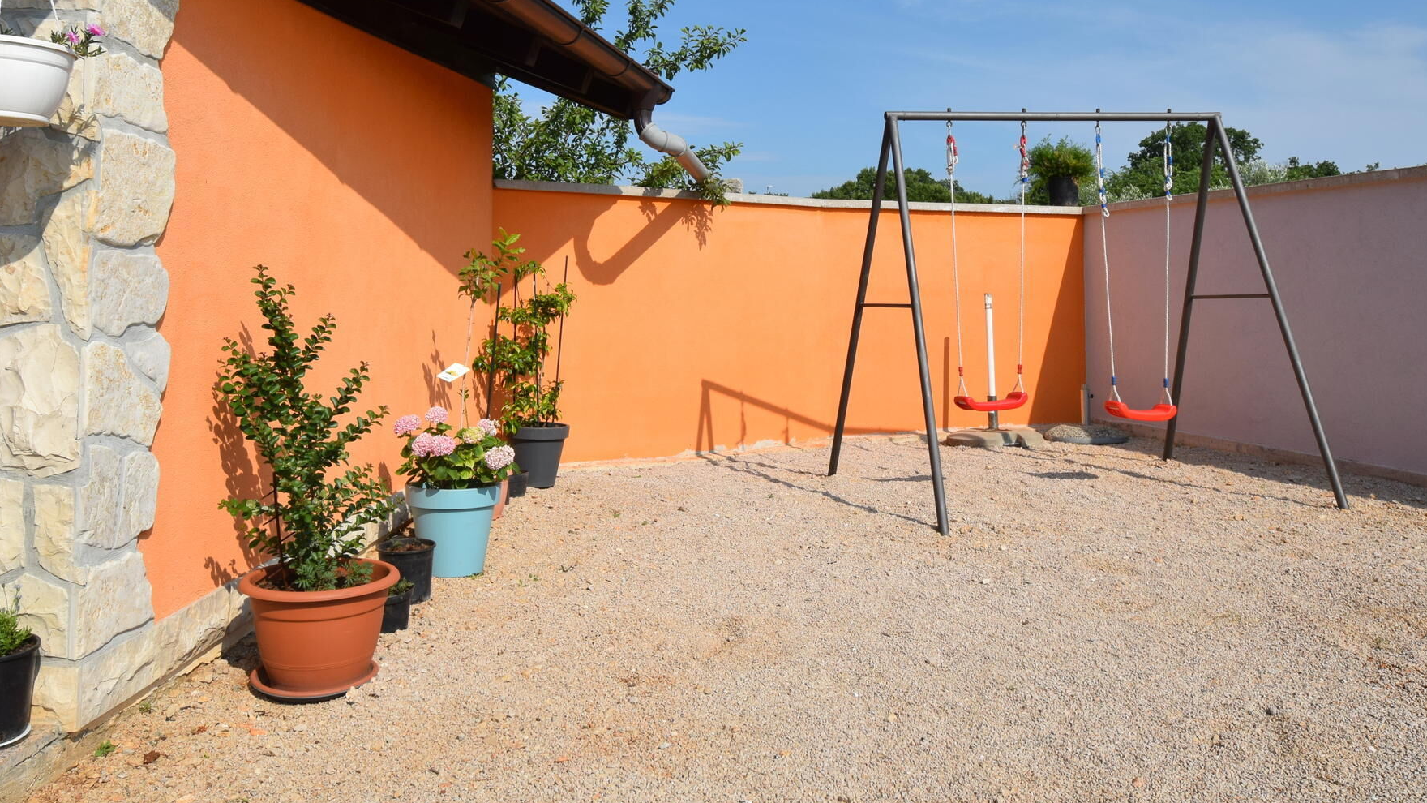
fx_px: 1135
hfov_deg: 64.3
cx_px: 684
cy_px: 216
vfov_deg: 38.1
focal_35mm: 30
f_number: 10
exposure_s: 1/400
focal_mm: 14
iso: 200
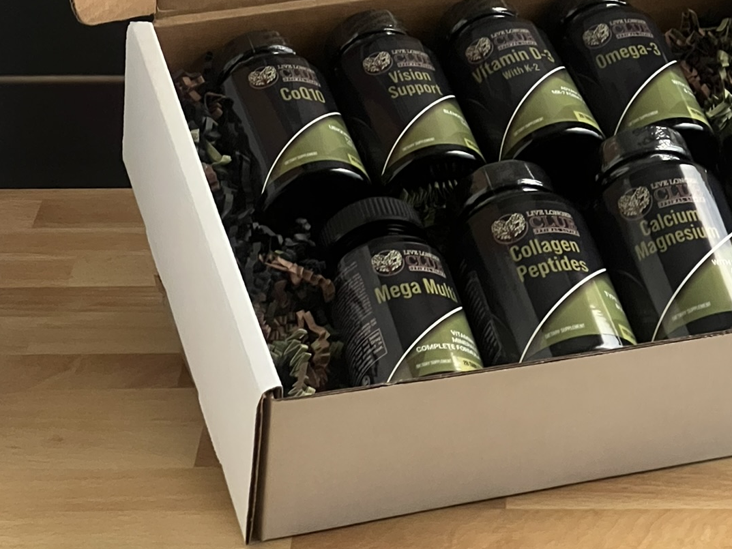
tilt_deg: -17.4
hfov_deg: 13.4
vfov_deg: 10.0
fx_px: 3109
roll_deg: -1.1
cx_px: 512
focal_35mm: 147
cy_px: -103
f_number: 2.8
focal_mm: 9
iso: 800
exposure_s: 1/30
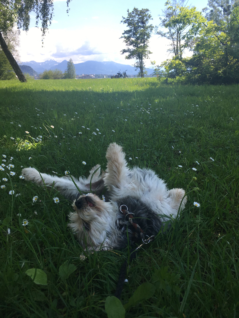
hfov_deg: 48.2
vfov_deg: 61.7
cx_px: 120
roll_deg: +0.8
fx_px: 267
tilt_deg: -16.9
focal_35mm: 29
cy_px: 159
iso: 25
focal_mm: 4.15
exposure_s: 1/668
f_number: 2.2
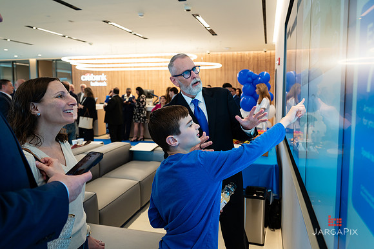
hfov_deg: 69.0
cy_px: 118
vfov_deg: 49.2
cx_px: 197
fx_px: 272
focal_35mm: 26
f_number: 3.5
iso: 640
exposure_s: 1/200
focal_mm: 24
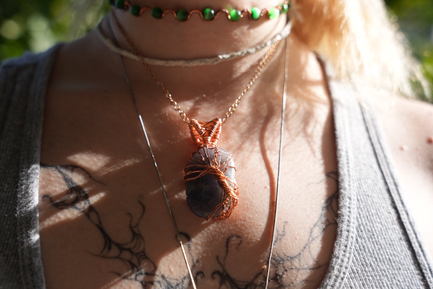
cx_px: 216
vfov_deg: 26.9
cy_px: 144
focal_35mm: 50
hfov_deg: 39.4
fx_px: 604
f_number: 4.5
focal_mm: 50.2
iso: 100
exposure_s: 1/250
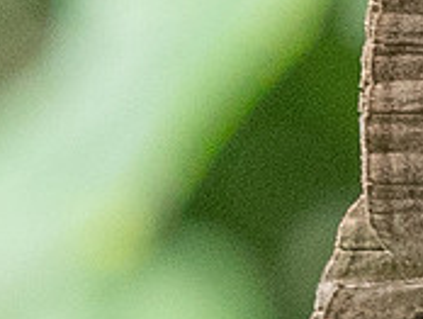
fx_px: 36257
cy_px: 310
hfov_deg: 0.7
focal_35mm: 2963
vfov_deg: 0.5
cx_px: 92
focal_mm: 150
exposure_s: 1/1000
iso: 1000
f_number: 7.1
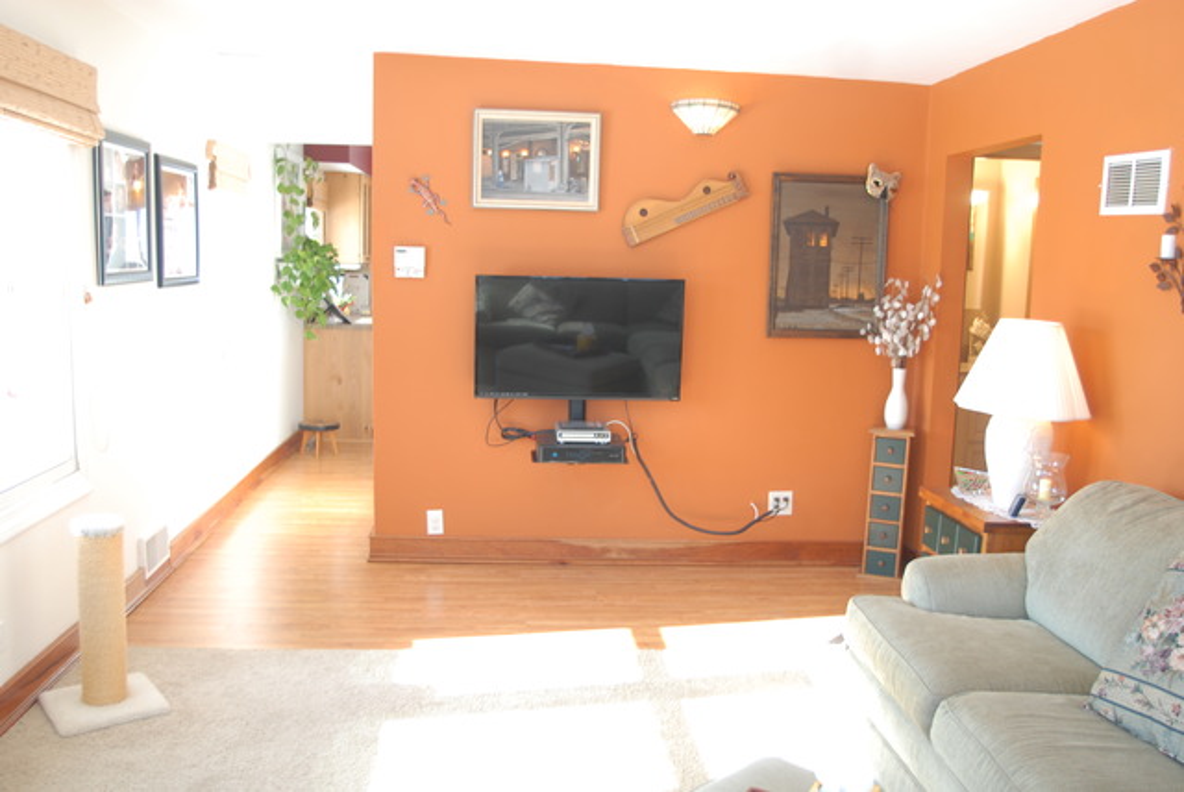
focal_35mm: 30
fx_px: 988
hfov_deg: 61.9
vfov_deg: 43.7
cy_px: 396
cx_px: 592
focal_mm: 20
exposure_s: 1/30
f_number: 2.8
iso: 125
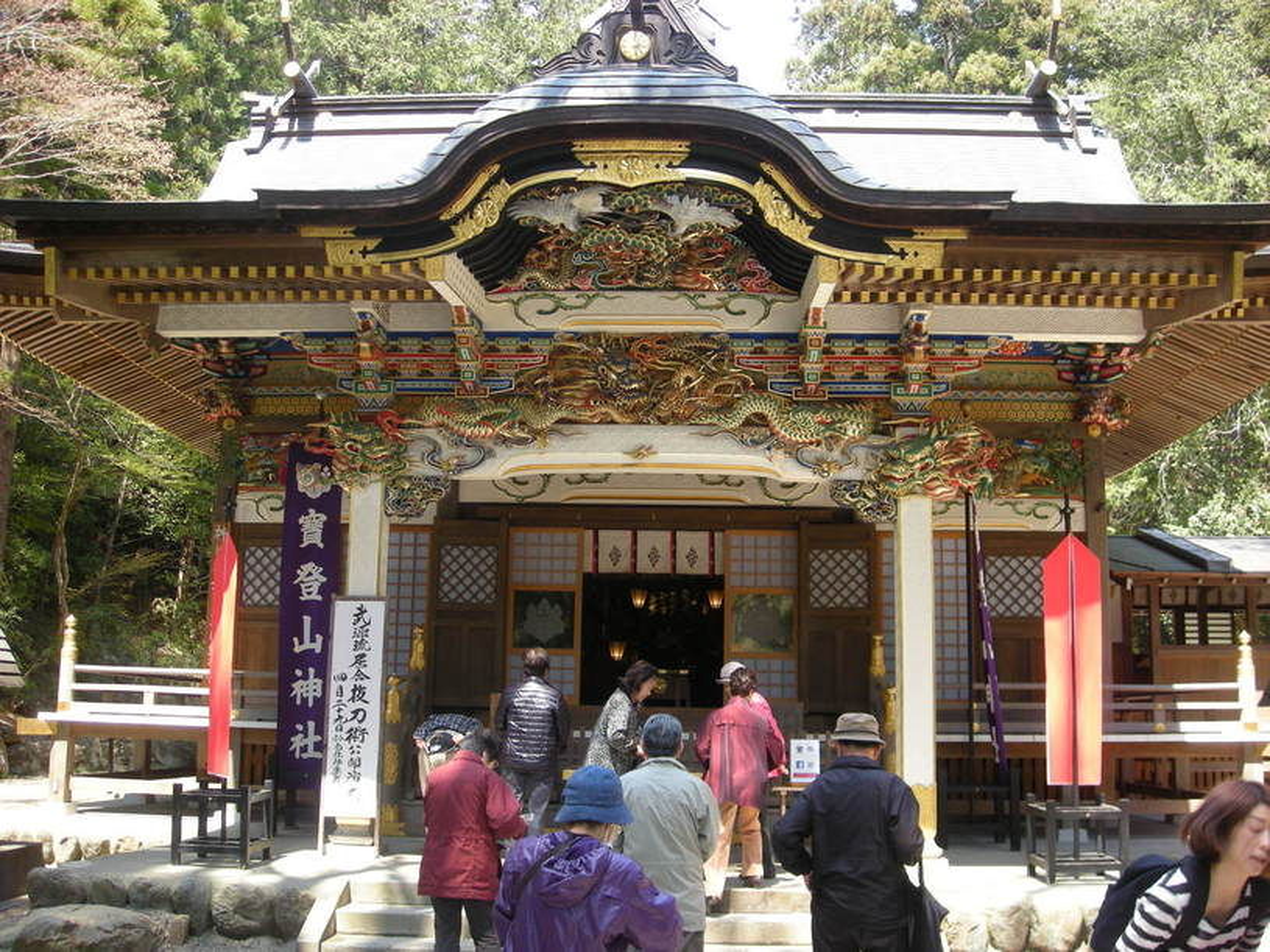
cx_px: 635
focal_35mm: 35
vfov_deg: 40.7
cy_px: 476
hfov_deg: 52.6
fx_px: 1284
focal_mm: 5.7
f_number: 2.8
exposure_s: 1/92.1
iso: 64
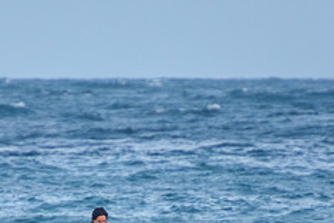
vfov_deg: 0.9
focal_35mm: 1516
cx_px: 82
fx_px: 14073
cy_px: 272
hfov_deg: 1.4
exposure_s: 1/1600
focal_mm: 400
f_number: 5.6
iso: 640
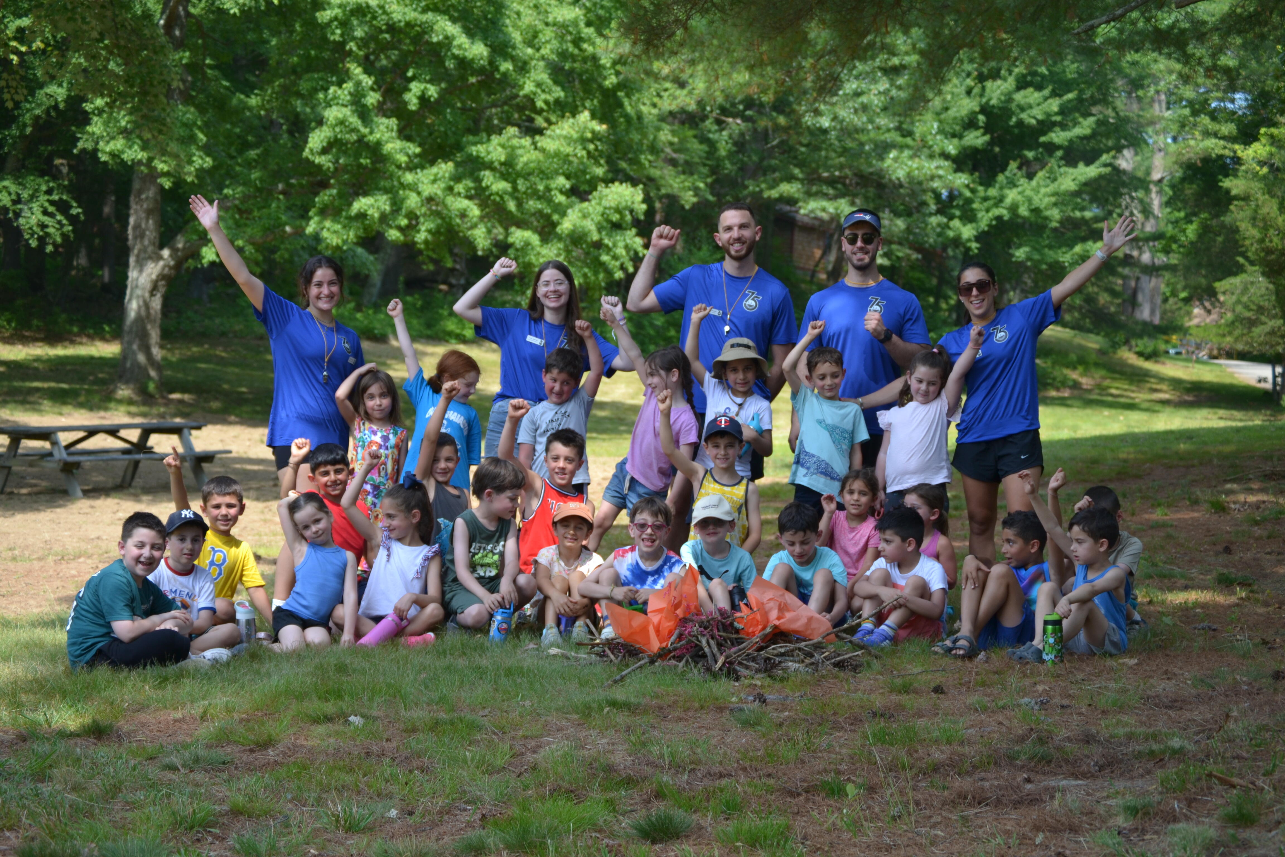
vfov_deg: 16.6
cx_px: 642
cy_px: 428
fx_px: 2945
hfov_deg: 24.6
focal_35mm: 82
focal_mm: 55
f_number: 4
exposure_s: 1/250
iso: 100
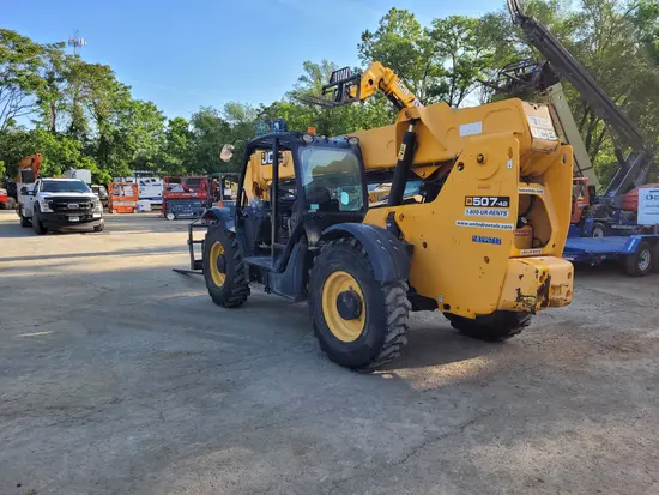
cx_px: 330
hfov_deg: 67.3
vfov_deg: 53.1
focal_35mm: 26
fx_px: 495
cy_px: 248
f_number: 1.8
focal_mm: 5.4
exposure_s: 1/707
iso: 40
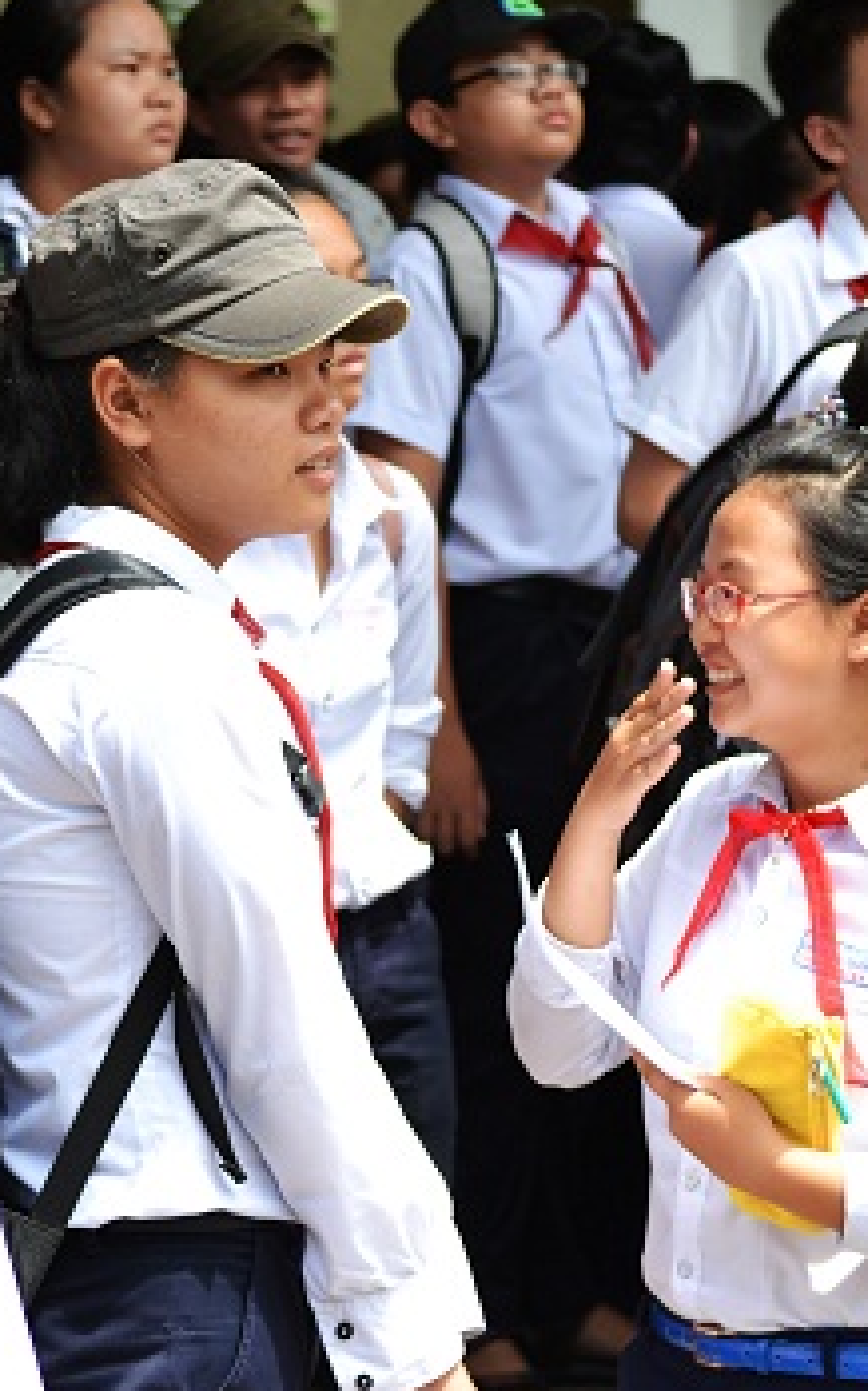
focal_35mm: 140
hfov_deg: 9.4
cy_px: 721
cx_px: 362
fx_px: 5295
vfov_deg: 14.9
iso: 200
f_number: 4.5
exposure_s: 1/400
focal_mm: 55
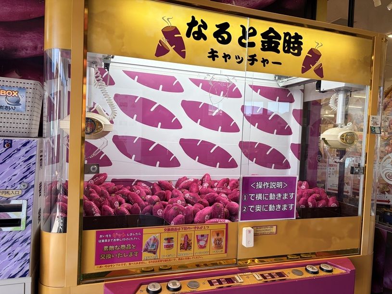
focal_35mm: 26
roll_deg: -2.3
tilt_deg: -1.7
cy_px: 147
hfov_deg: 67.3
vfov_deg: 53.1
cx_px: 196
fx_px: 294
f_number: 1.6
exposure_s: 1/221
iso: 40
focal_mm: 5.96
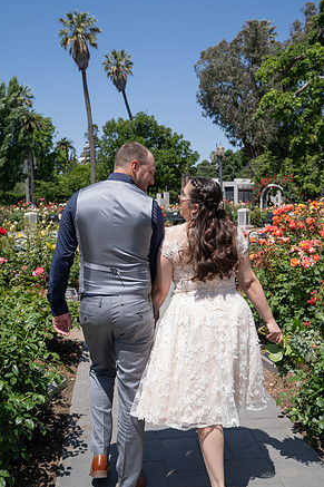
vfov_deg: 54.4
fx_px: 473
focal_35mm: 35
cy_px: 237
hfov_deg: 37.8
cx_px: 158
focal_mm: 34
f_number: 5.6
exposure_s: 1/320
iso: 100
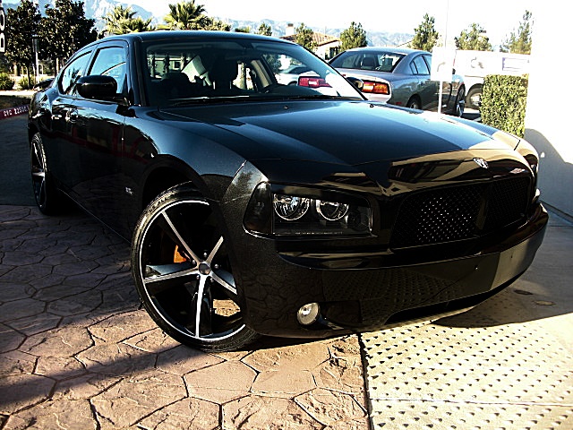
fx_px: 596
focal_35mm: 36
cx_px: 286
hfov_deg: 51.4
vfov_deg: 39.7
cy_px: 215
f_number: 2.8
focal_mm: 6.3
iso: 50
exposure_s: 1/160
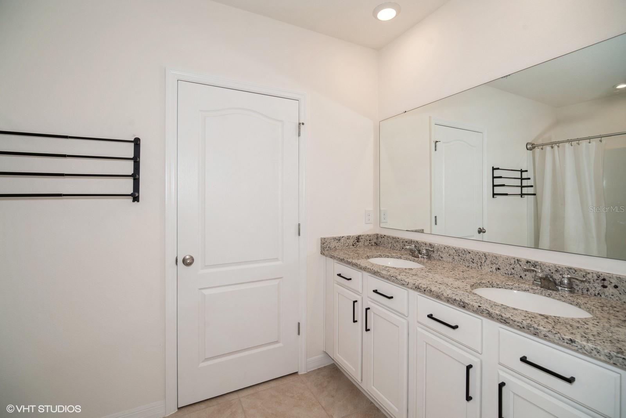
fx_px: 261
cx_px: 313
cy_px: 209
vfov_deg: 77.3
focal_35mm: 15
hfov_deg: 100.4
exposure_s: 1/30
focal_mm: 15
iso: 200
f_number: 8
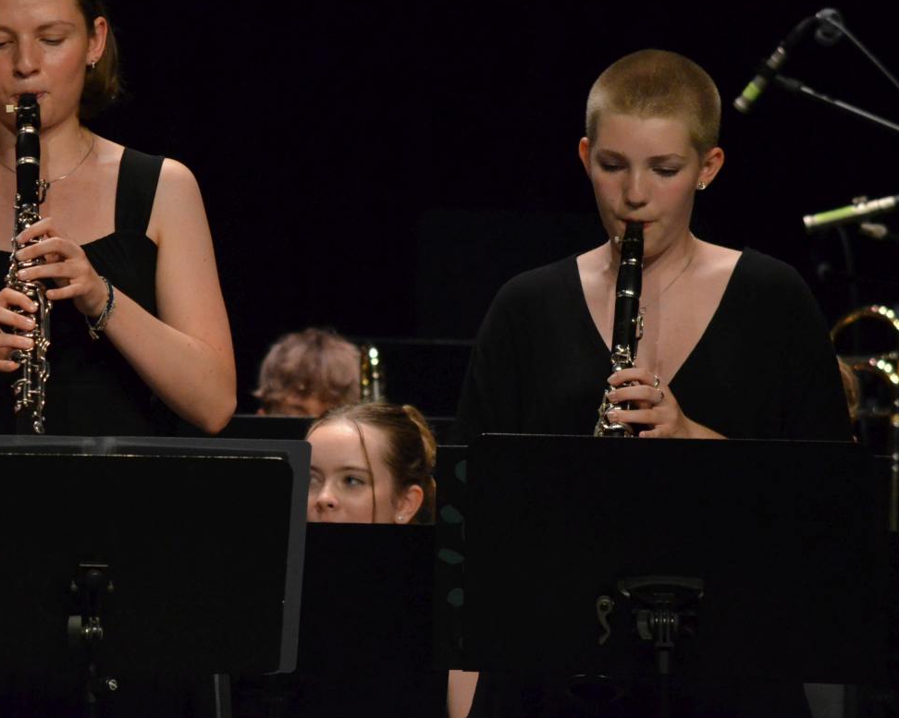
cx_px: 150
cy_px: 251
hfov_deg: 3.4
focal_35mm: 566
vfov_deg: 2.7
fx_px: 15055
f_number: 5.3
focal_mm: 240
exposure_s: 1/320
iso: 2500
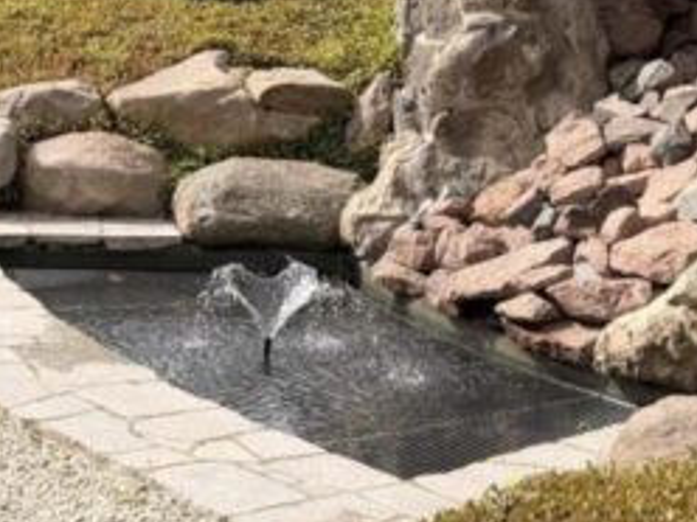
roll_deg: -0.7
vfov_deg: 14.8
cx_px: -53
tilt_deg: -18.9
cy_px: 457
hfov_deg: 19.1
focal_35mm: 99
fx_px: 1993
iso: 80
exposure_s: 1/2370
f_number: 1.78
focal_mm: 6.76
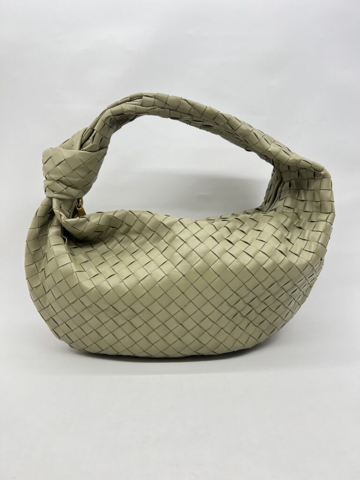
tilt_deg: -6.6
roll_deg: +0.2
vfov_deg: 67.3
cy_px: 240
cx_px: 180
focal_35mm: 26
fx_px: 361
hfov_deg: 53.1
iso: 32
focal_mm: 5.7
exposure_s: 1/100
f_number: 1.5
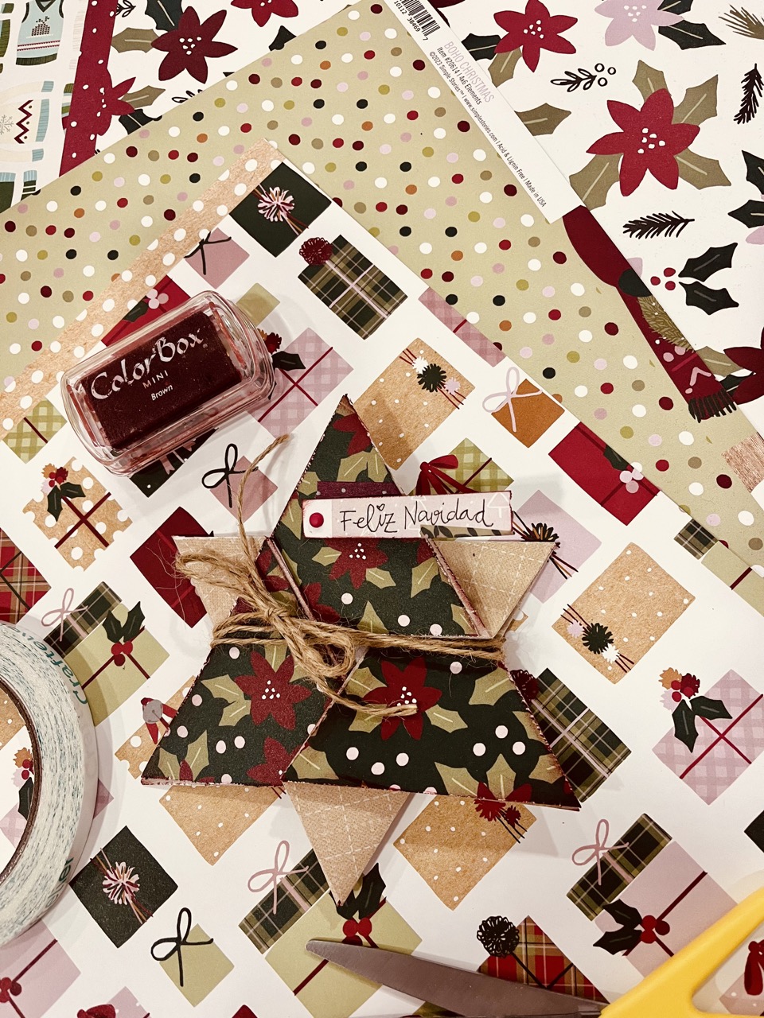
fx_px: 765
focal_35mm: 26
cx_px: 382
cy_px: 509
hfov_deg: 53.1
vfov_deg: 67.3
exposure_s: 1/50
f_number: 1.6
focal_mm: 5.1
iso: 125
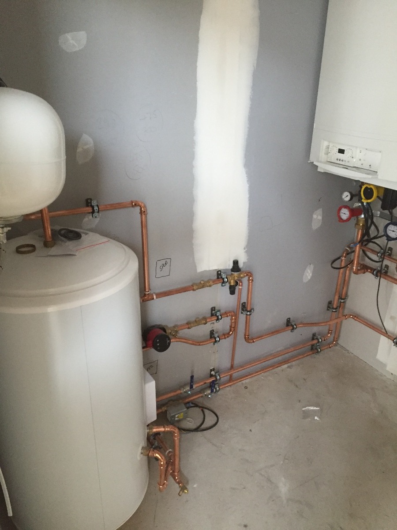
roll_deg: -2.6
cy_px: 265
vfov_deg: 61.7
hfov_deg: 48.2
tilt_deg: -22.6
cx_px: 198
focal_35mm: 29
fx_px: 443
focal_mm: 4.15
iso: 160
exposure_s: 1/30
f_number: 2.2
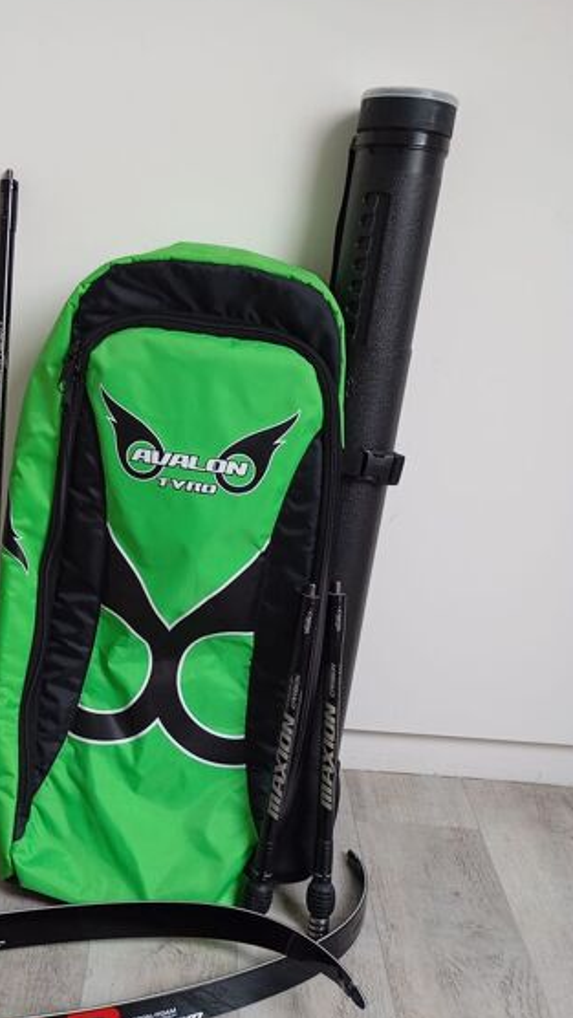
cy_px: 556
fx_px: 945
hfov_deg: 33.1
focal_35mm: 35
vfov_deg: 56.5
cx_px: 141
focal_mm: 4.27
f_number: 1.8
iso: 350
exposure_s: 1/33.3
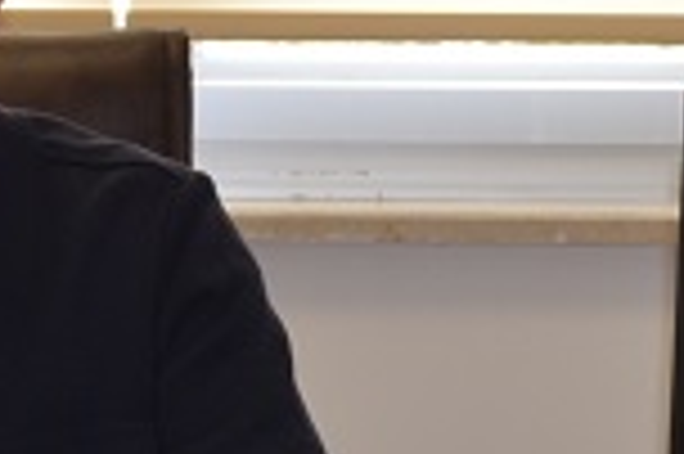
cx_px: -135
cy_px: 135
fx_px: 4270
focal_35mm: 225
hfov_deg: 9.0
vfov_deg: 6.1
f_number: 5
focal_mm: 38
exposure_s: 1/30
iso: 200
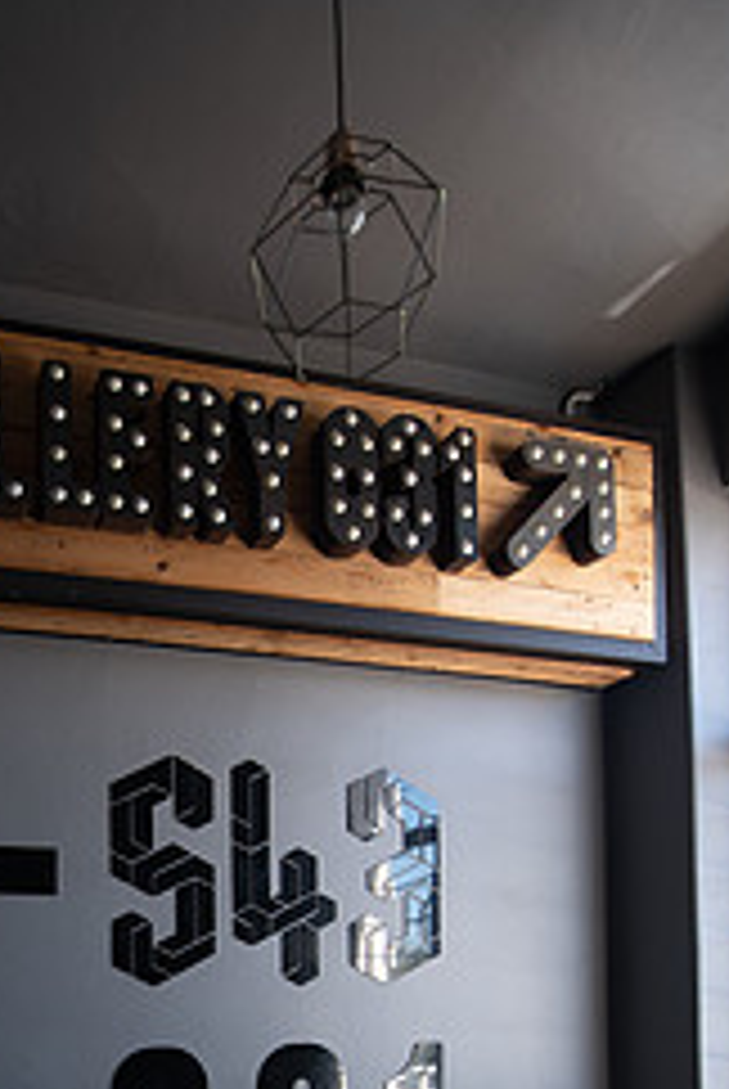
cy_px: 986
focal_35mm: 26
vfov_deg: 58.9
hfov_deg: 44.9
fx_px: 787
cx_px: 68
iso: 160
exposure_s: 1/125
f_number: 2.8
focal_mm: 14
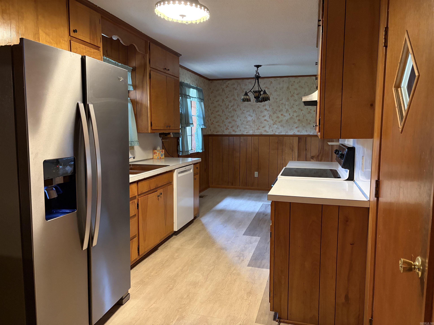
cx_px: 217
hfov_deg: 67.3
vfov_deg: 53.1
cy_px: 162
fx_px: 326
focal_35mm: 26
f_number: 1.6
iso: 400
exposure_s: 1/40
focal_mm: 5.96
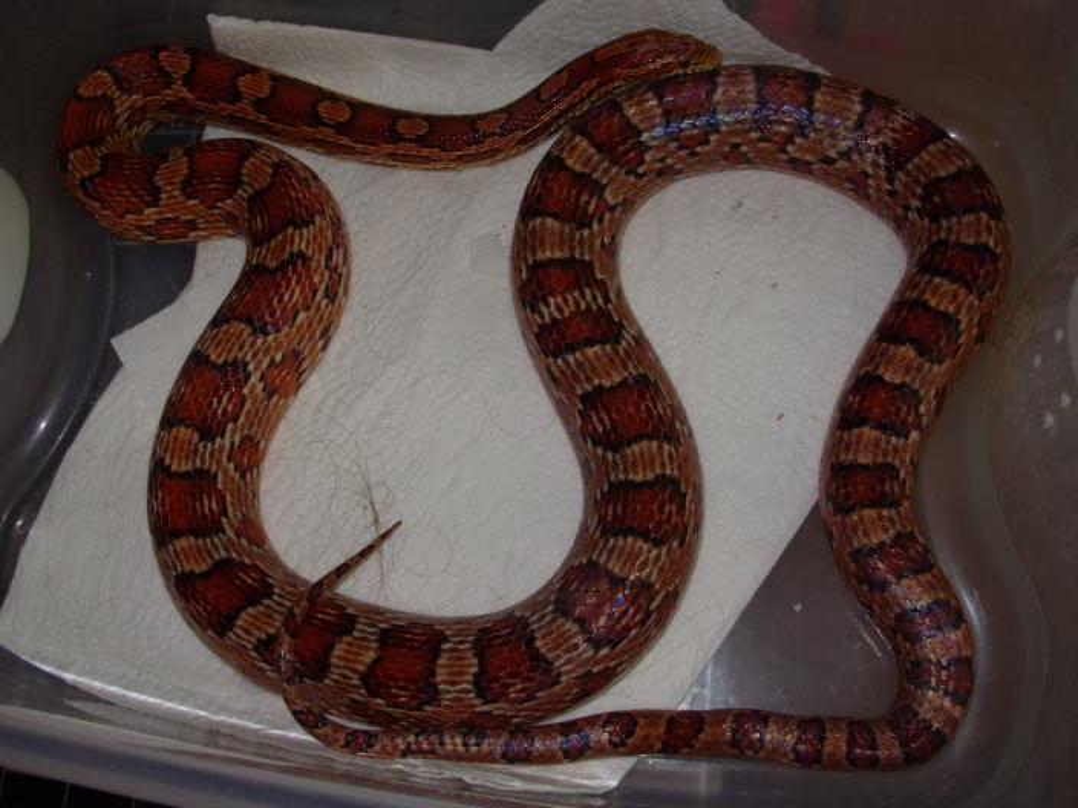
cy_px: 404
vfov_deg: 37.7
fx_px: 1183
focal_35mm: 38
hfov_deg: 49.0
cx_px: 539
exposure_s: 1/32
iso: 50
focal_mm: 6.3
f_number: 2.9
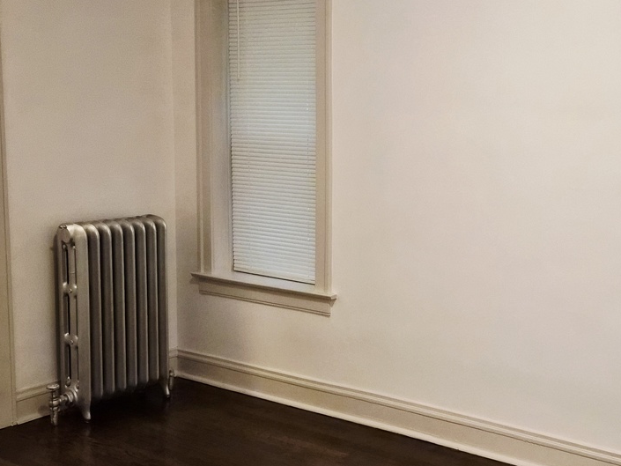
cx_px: 461
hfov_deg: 39.4
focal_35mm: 47
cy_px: 215
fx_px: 843
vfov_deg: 30.9
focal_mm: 5.4
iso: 1600
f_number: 1.8
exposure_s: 1/120
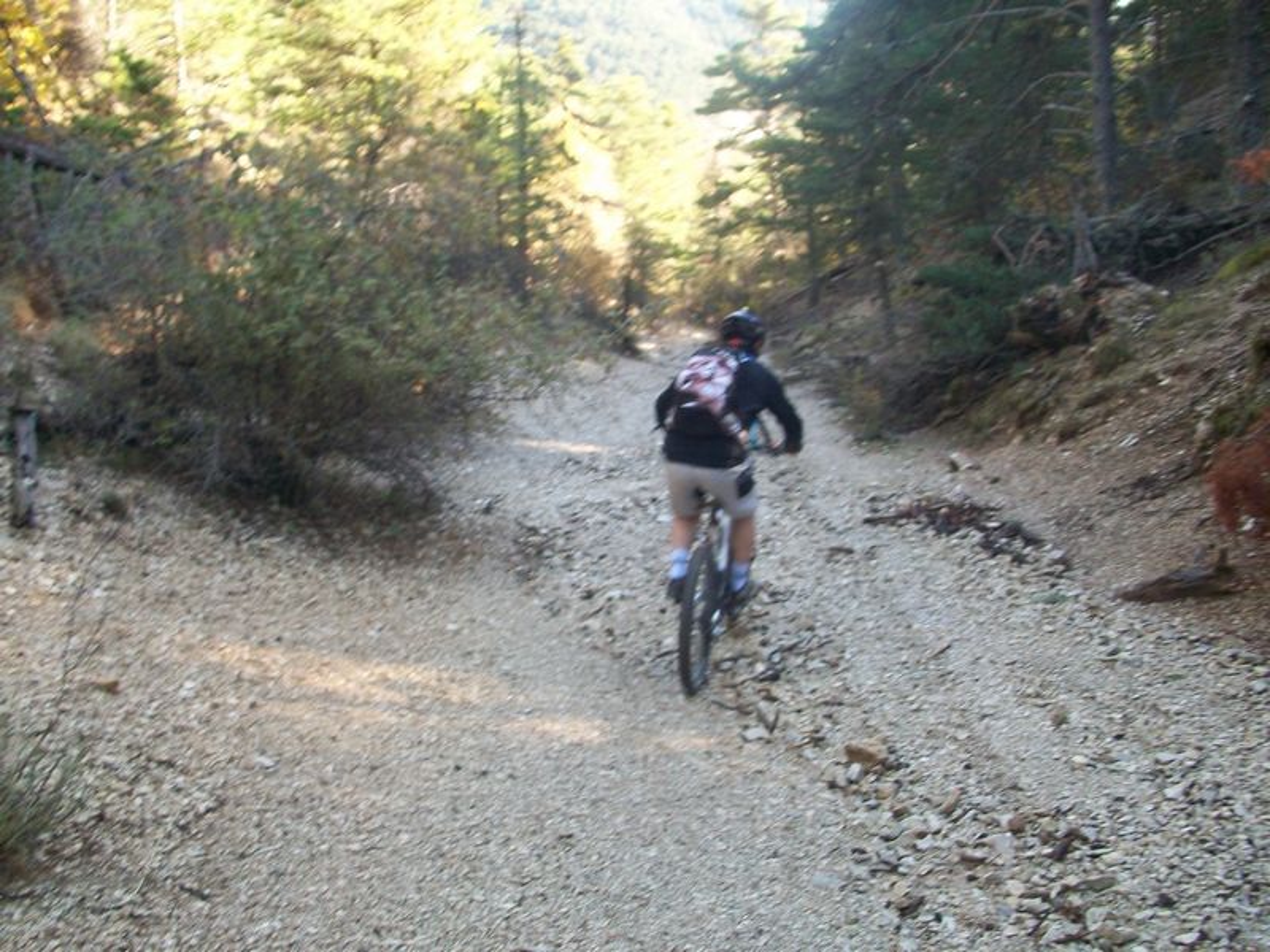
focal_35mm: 34
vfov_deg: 41.8
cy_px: 476
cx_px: 635
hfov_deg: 54.0
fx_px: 1247
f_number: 2.8
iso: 80
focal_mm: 5.7
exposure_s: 1/60
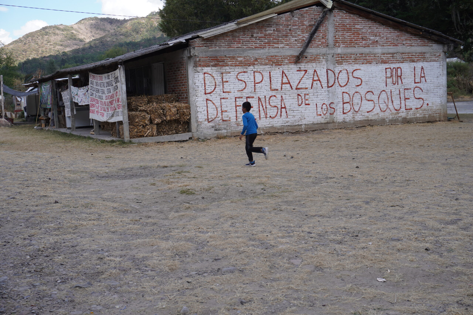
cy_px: 158
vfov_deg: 28.1
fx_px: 631
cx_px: 236
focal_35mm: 48
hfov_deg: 41.1
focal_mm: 32
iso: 100
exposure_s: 1/125
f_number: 8
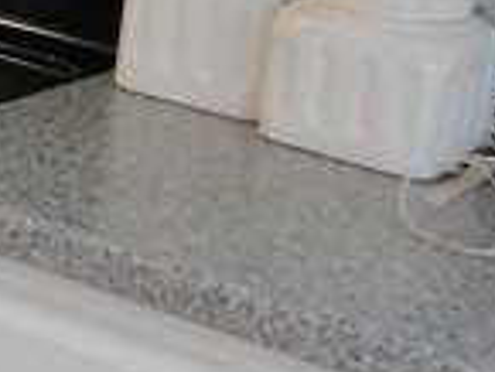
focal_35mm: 127
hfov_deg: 13.8
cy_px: -85
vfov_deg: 11.4
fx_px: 1818
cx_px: -410
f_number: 3
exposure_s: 1/30
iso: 400
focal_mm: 4
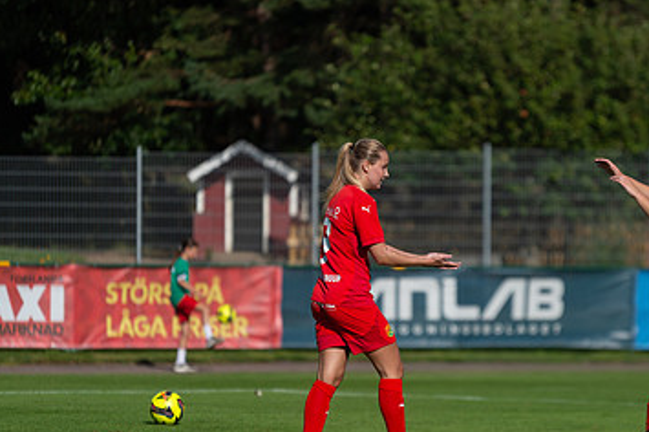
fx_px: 5890
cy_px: 247
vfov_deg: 4.2
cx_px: 375
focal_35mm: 327
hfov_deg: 6.3
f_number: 3.2
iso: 100
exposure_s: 1/3200
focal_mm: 200
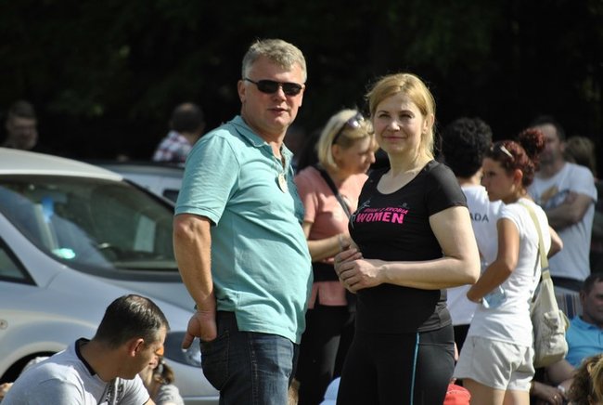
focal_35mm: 300
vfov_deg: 4.6
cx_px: 302
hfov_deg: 6.9
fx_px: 5034
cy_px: 202
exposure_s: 1/640
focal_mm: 200
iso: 200
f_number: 5.6
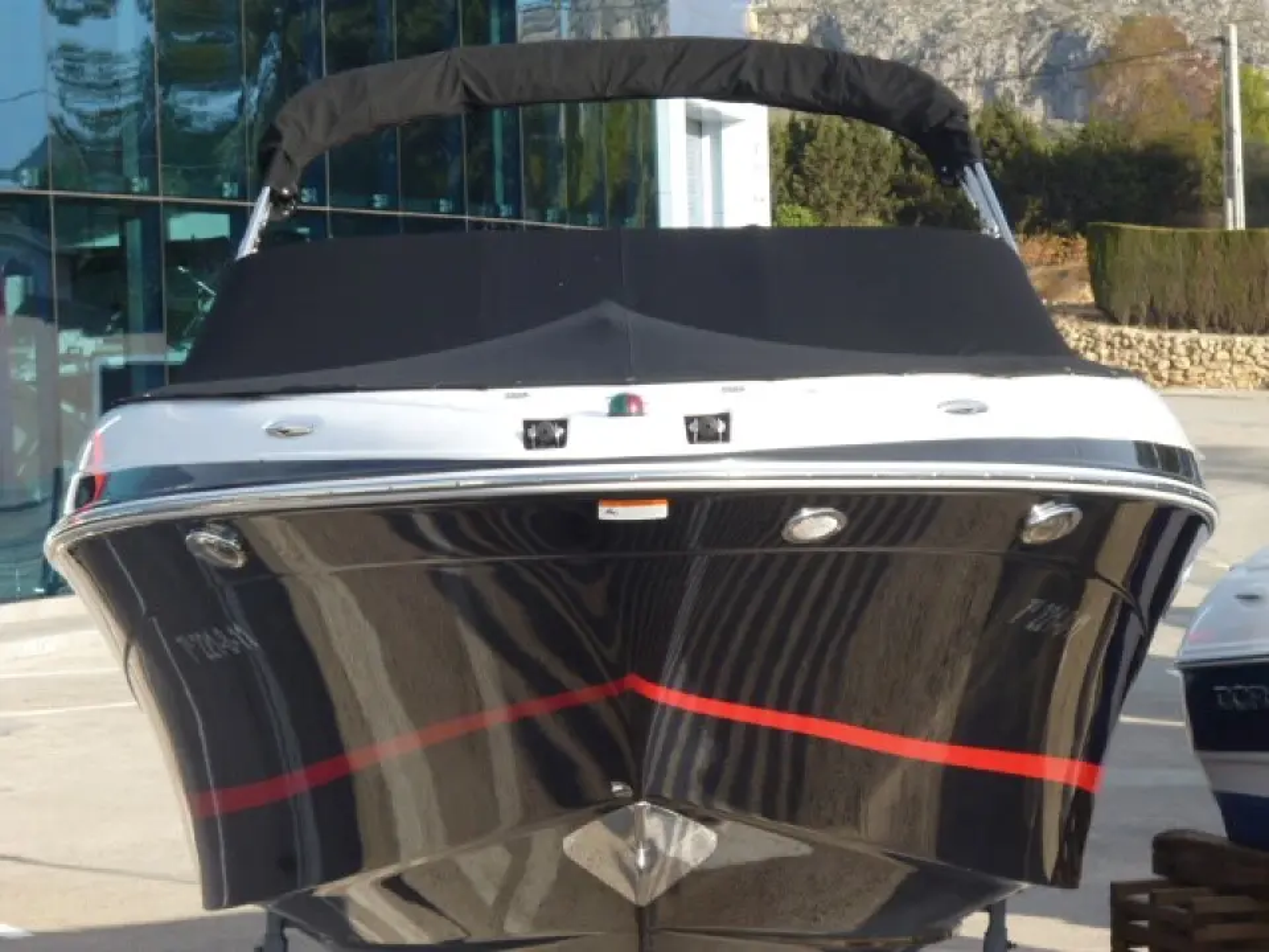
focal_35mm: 112
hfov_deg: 17.6
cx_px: 634
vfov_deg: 13.2
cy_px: 476
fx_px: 4106
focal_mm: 20
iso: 100
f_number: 6.5
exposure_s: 1/125
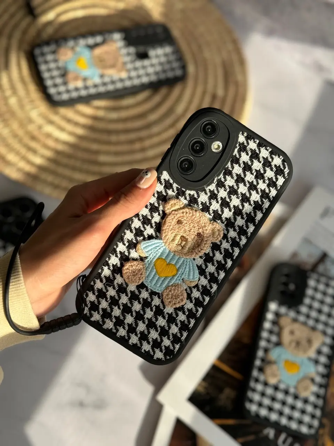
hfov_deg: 30.3
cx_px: 167
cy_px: 223
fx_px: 618
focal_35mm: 48
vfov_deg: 39.7
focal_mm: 6.86
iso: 64
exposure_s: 1/715
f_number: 1.78
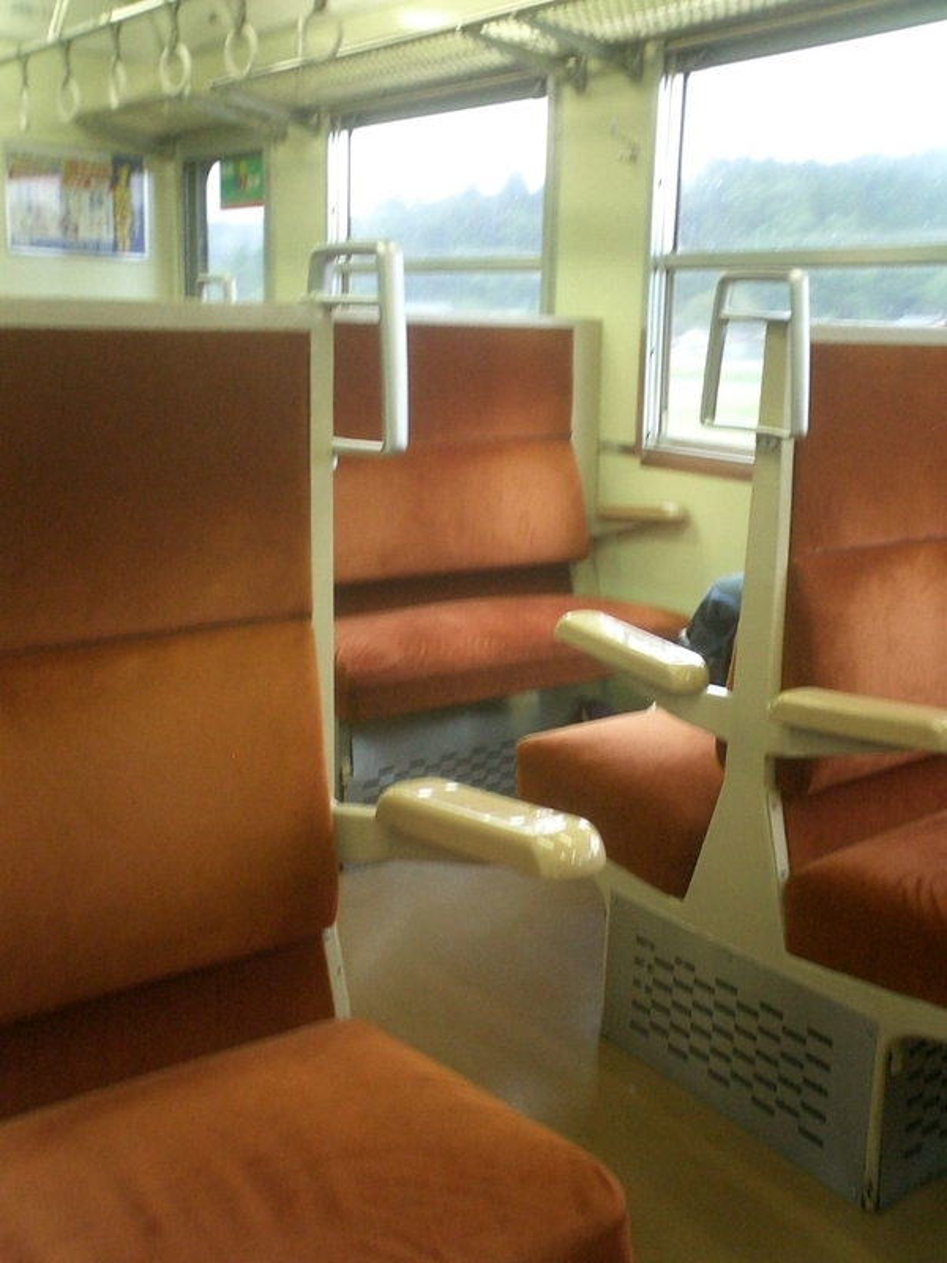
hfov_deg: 38.7
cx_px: 474
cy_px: 632
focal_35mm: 37
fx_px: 1350
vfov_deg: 50.1
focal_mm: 5.6
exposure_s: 1/15
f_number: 3.5
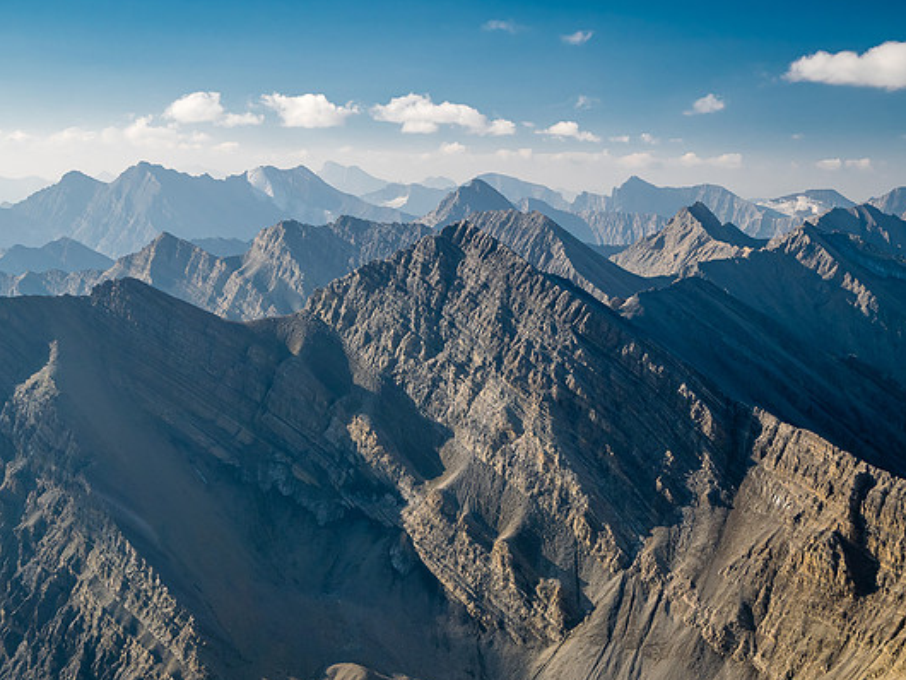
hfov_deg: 27.8
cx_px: 439
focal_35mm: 70
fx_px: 1833
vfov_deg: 21.0
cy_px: 349
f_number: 8
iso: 200
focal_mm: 32
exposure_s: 1/200
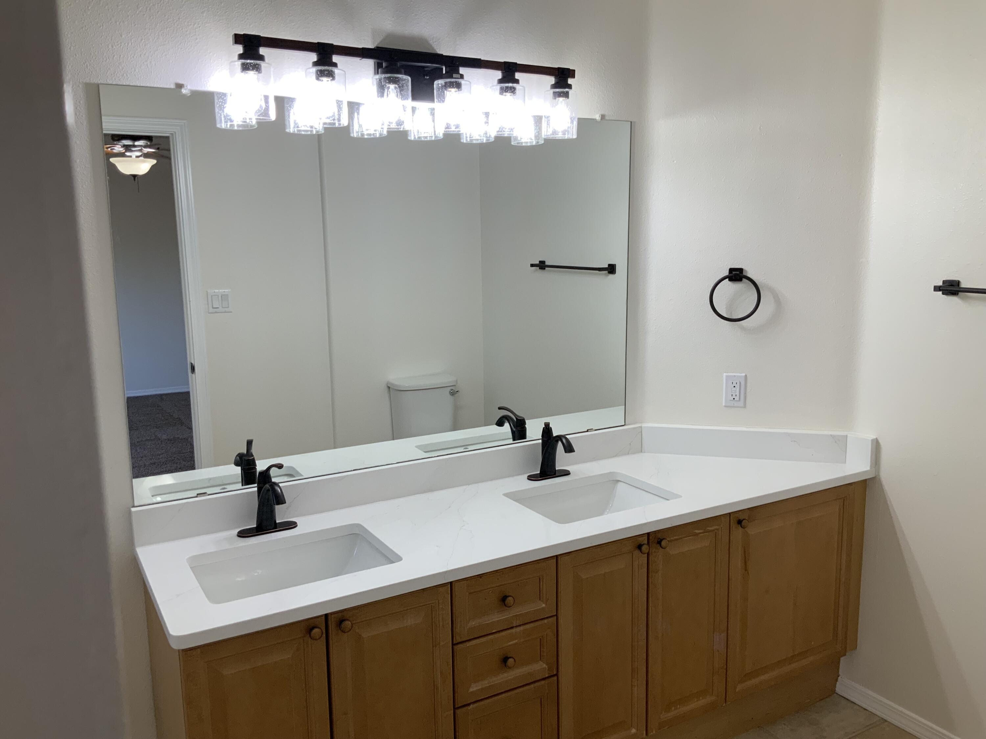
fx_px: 826
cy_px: 370
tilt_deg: -9.6
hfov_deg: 61.7
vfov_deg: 48.2
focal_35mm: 29
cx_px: 493
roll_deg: +1.0
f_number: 1.8
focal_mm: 3
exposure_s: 1/120
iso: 50
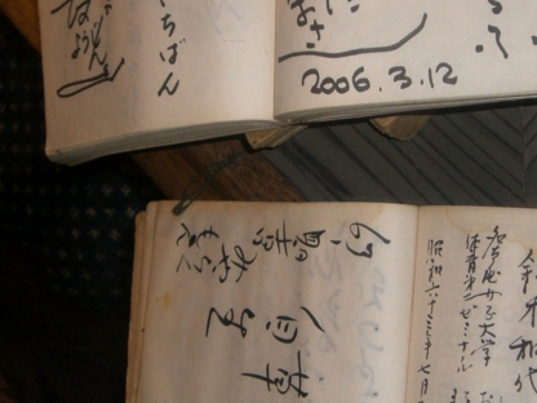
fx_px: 1132
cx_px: 345
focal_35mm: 73
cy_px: 190
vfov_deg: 20.2
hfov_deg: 26.6
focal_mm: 6.2
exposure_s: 1/60
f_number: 2.7
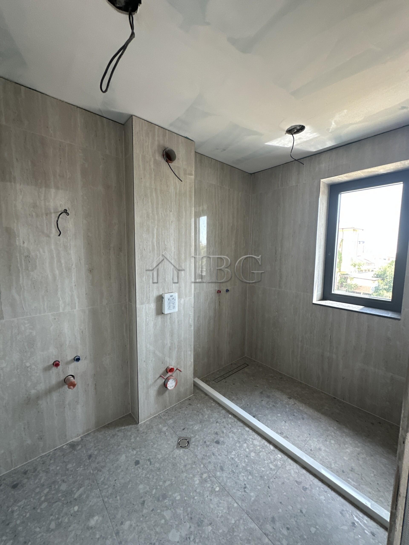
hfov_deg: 85.7
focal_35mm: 14
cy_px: 272
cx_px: 204
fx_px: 221
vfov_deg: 102.1
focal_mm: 2.22
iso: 200
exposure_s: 1/99
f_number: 2.2
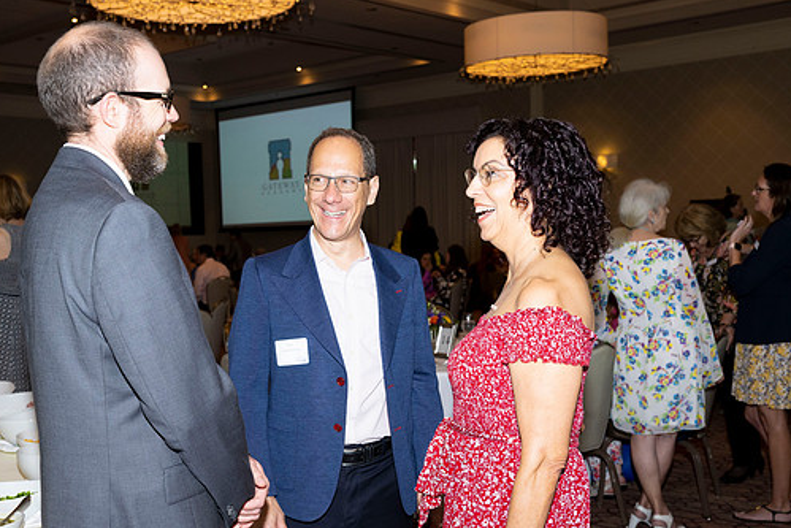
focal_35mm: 43
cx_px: 360
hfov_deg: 45.4
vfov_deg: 31.2
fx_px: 945
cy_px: 302
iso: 800
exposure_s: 1/200
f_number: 5.6
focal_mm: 37
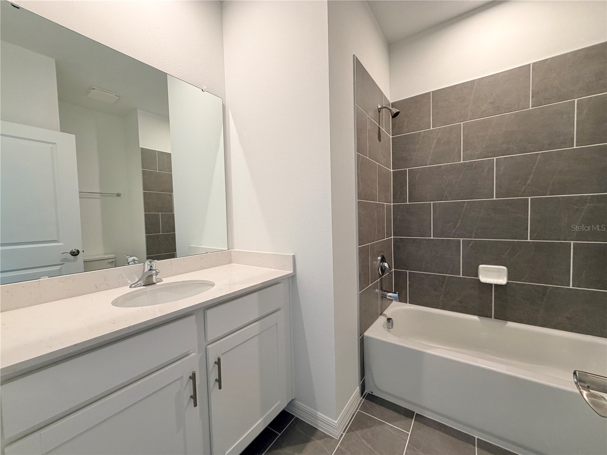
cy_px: 228
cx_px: 304
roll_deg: +1.2
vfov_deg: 85.7
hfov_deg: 102.1
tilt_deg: -2.3
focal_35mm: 14
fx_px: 245
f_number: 2.2
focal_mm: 2.22
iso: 200
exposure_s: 1/120
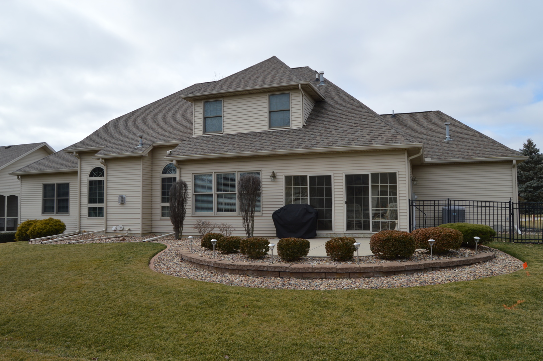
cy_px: 180
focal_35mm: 27
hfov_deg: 67.4
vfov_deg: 47.9
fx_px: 407
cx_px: 272
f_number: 8
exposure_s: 1/250
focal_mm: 18
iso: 100
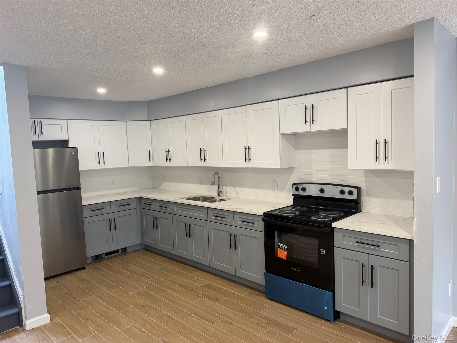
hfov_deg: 71.6
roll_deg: +1.3
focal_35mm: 24
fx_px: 317
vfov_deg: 56.8
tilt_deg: -3.8
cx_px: 228
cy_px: 172
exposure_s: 1/120
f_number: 1.78
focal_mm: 6.76
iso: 160
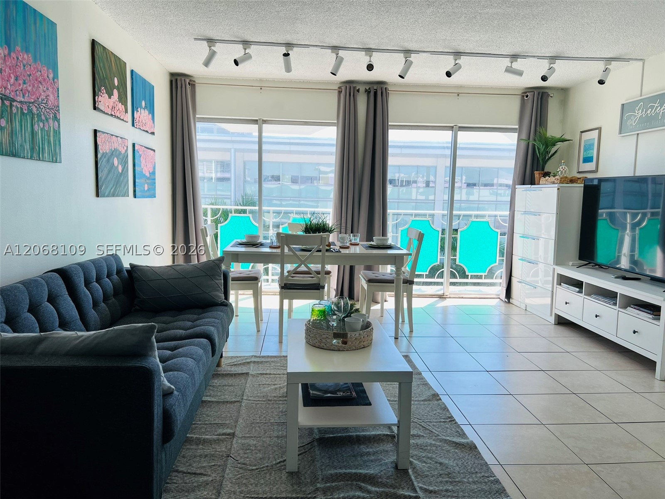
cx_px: 332
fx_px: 499
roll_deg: -1.5
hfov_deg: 67.3
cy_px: 250
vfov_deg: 53.1
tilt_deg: -7.4
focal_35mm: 26
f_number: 1.5
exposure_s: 1/212
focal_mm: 5.7
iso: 50
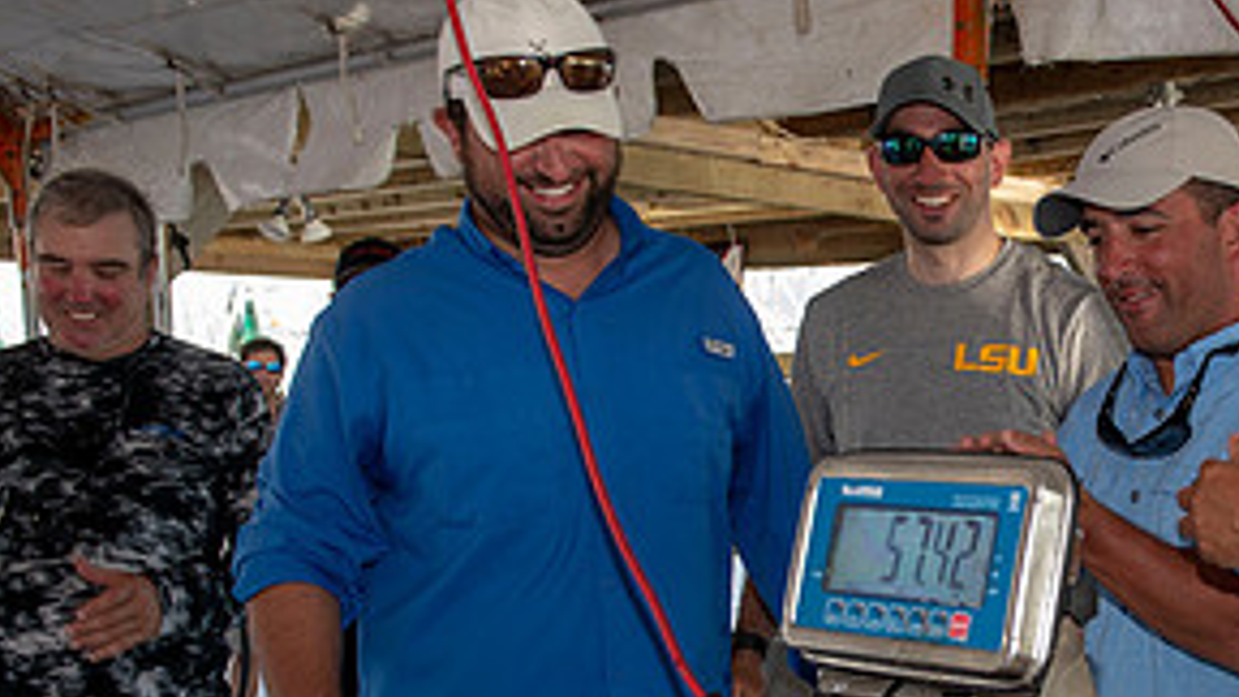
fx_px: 1938
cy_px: 572
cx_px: 1037
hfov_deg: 34.1
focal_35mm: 59
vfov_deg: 20.1
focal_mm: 28
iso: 100
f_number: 4
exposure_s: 1/100
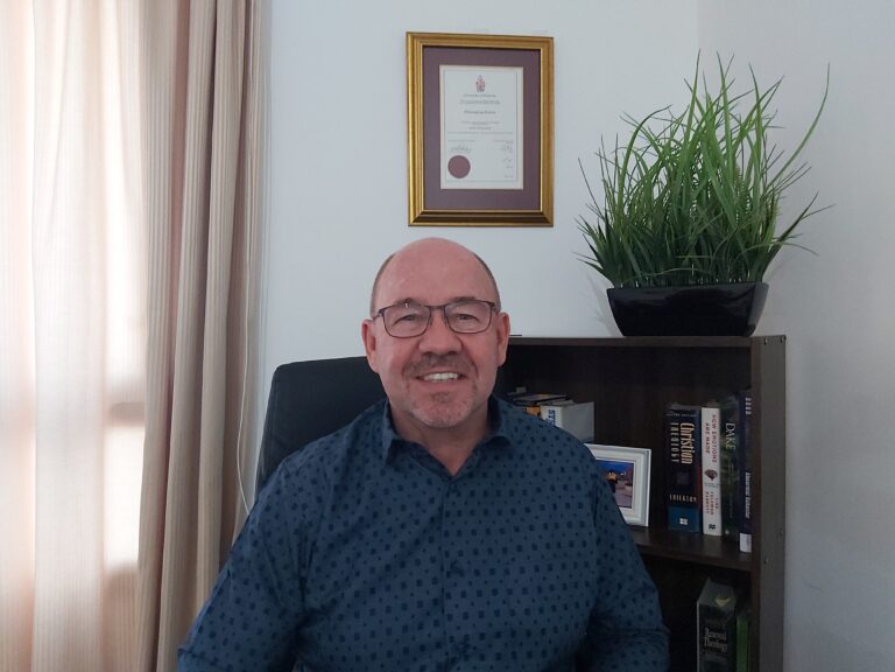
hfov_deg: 67.3
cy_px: 336
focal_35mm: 26
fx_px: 672
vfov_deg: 53.1
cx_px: 448
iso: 500
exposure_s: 1/25
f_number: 1.7
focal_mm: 3.92
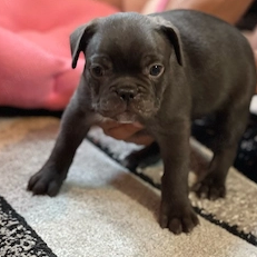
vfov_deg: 17.7
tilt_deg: -19.4
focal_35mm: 98
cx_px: 146
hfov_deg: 17.7
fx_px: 823
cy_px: 77
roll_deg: -3.7
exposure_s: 1/14
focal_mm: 7.5
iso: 400
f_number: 2.2
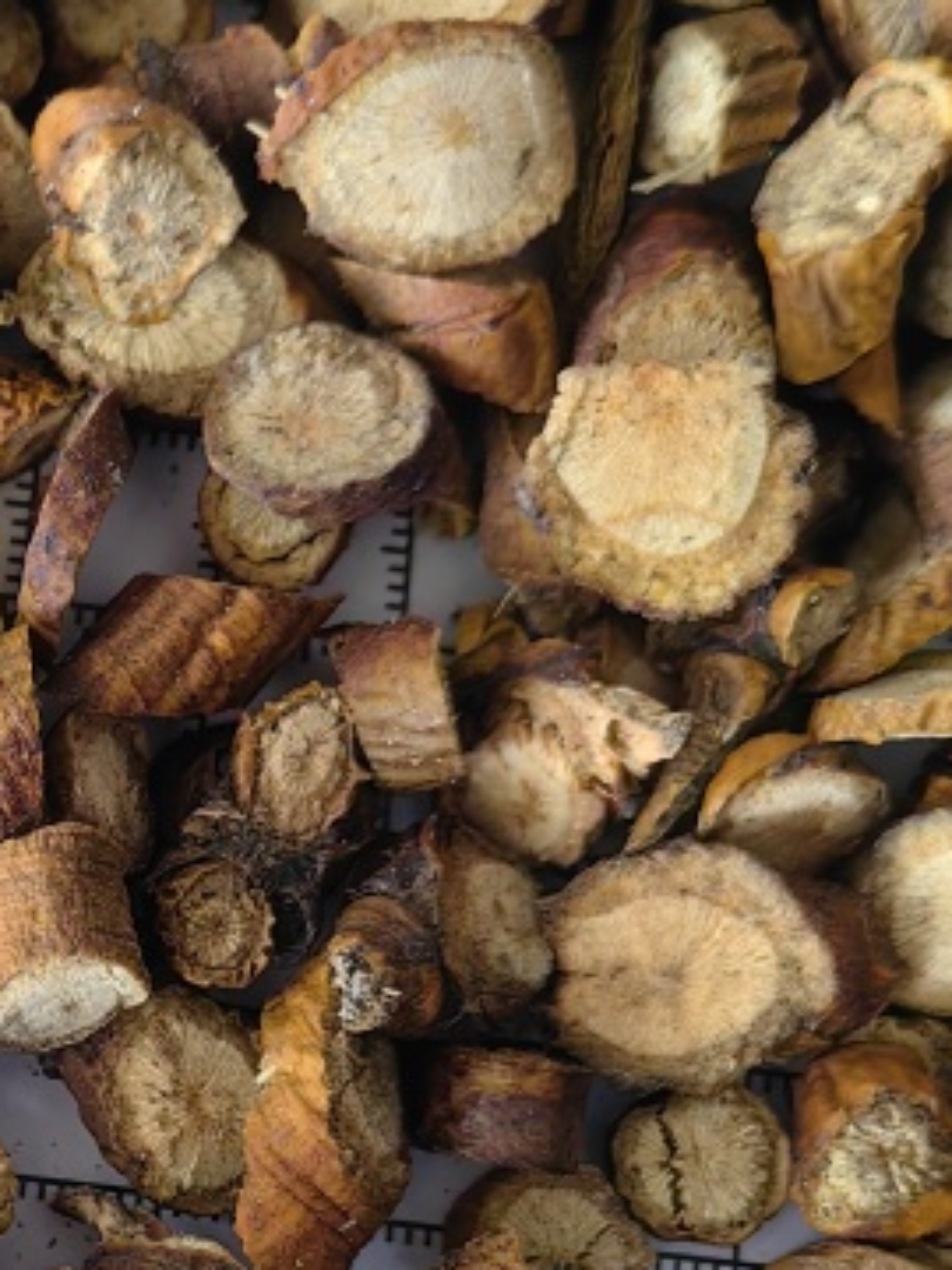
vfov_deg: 24.3
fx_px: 2934
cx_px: -405
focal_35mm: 80
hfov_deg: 17.0
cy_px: 866
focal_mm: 5.75
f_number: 2
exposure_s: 1/201
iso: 400
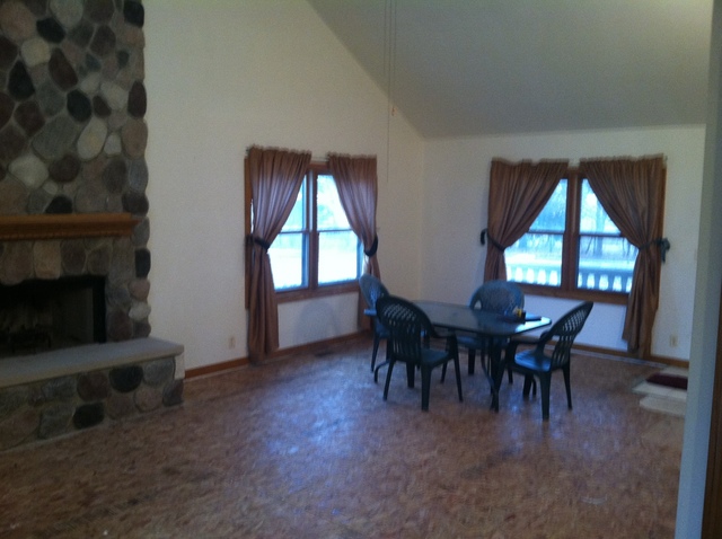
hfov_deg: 52.7
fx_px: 729
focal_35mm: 35
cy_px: 270
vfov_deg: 40.6
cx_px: 361
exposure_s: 1/15
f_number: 2.8
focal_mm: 3.85
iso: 200
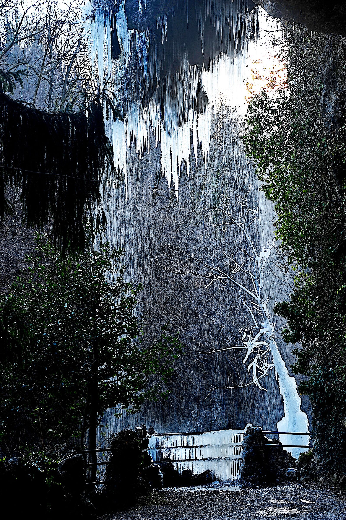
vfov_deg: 26.0
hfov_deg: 17.5
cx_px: 173
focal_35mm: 78
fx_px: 1126
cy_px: 260
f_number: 8
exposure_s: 1/25
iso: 200
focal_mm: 78
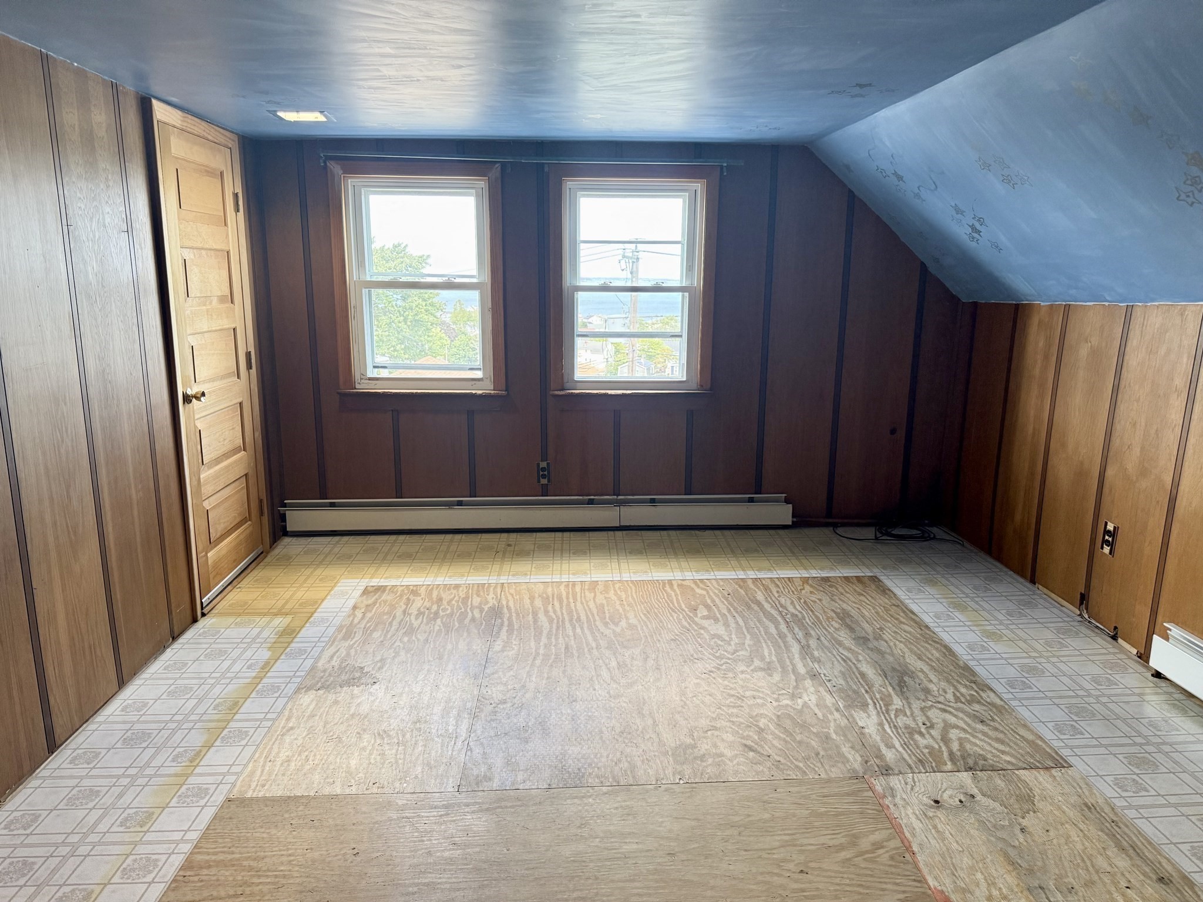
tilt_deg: -11.6
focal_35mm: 24
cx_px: 602
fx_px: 834
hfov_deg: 71.6
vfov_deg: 56.8
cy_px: 451
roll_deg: -0.9
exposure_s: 1/120
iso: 250
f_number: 1.78
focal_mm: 6.76
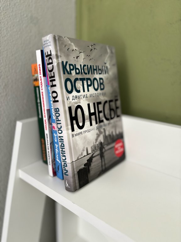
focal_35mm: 26
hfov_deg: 53.1
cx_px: 90
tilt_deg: -15.6
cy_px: 121
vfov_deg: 67.3
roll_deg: -2.0
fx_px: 181
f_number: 1.6
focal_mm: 5.96
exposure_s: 1/72
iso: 125
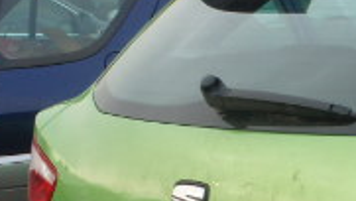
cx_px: 474
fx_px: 1020
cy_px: 238
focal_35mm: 108
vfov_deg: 11.0
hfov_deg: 18.3
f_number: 3.9
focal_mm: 5
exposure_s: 1/200
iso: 125
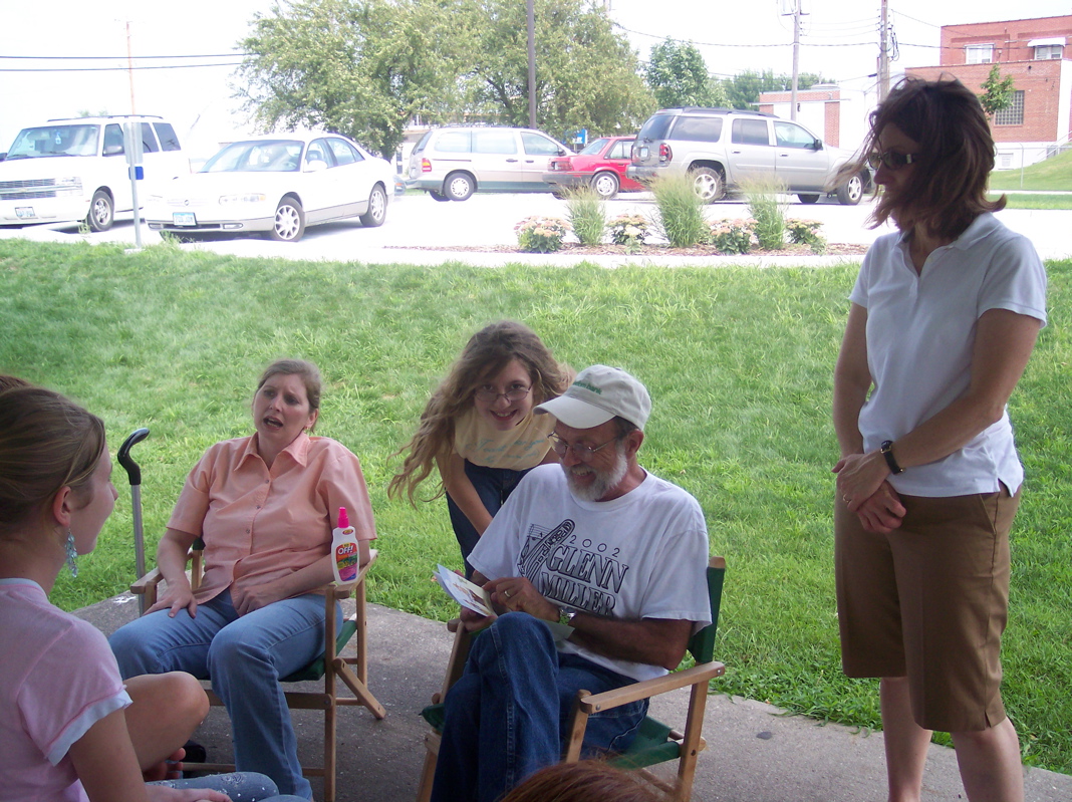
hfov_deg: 49.0
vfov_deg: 37.7
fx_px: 1176
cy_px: 401
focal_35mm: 38
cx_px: 536
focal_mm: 8
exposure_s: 1/500
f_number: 2.8
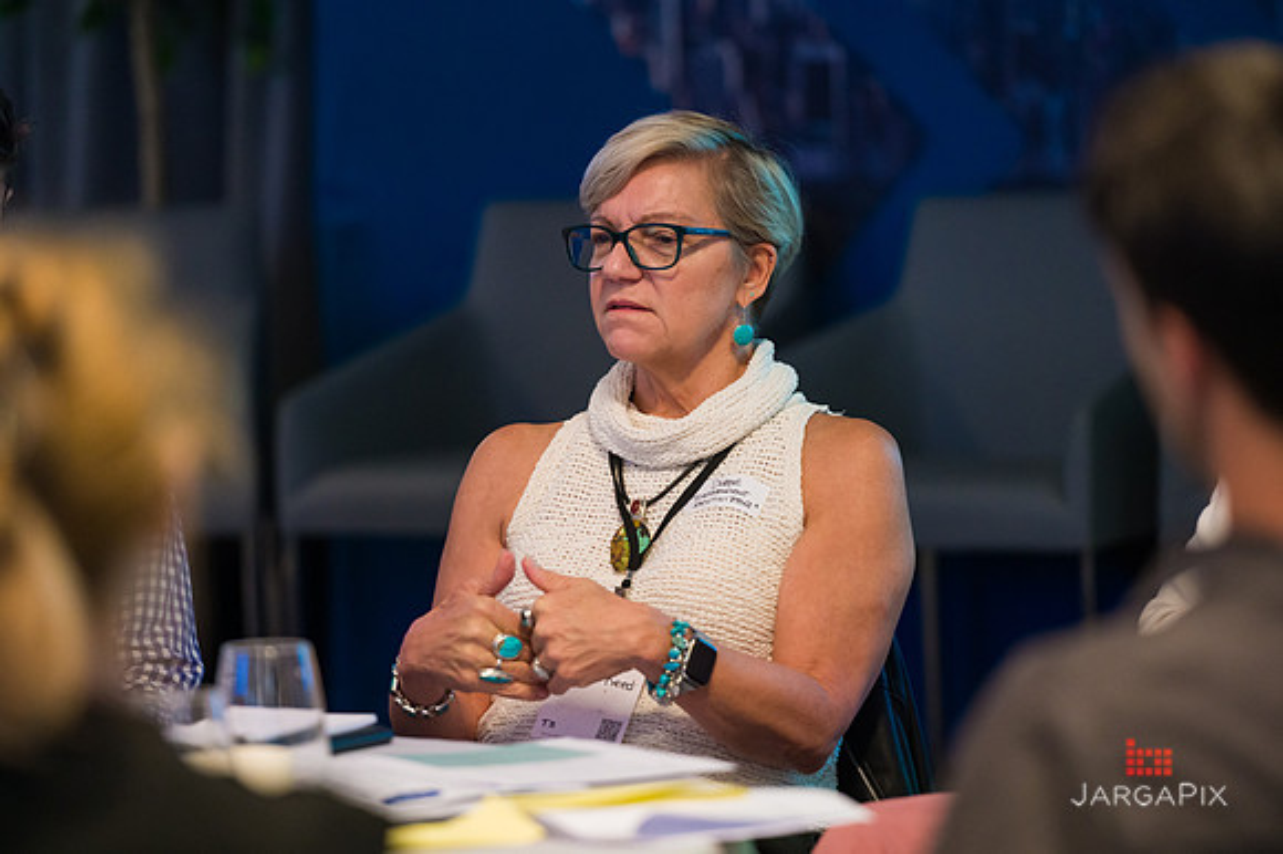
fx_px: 7174
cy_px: 427
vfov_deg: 6.8
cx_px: 642
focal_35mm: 201
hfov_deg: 10.2
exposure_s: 1/200
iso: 3200
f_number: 3.2
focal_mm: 200
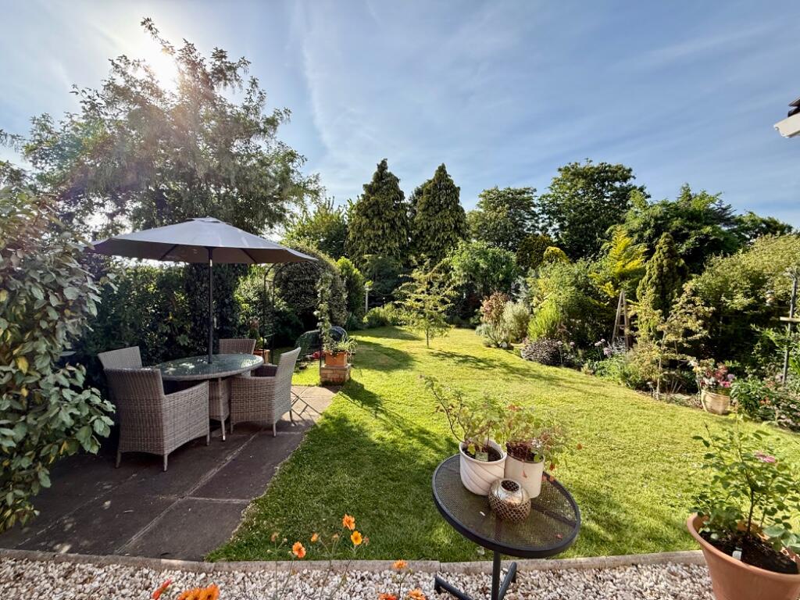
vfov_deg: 85.7
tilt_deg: -1.1
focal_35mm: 14
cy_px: 300
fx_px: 324
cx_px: 400
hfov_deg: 102.1
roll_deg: -1.0
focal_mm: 2.22
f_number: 2.2
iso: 64
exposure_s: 1/876
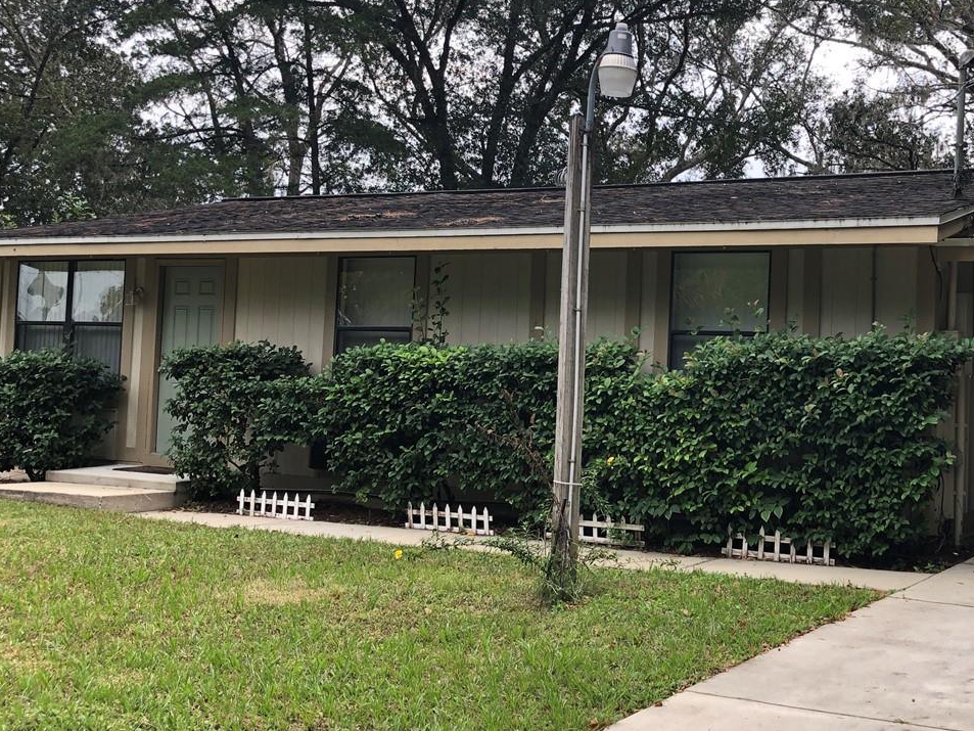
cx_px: 650
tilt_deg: +2.0
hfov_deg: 39.9
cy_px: 324
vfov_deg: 30.9
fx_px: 1323
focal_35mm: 47
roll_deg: -2.1
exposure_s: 1/236
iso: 20
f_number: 1.8
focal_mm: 3.99
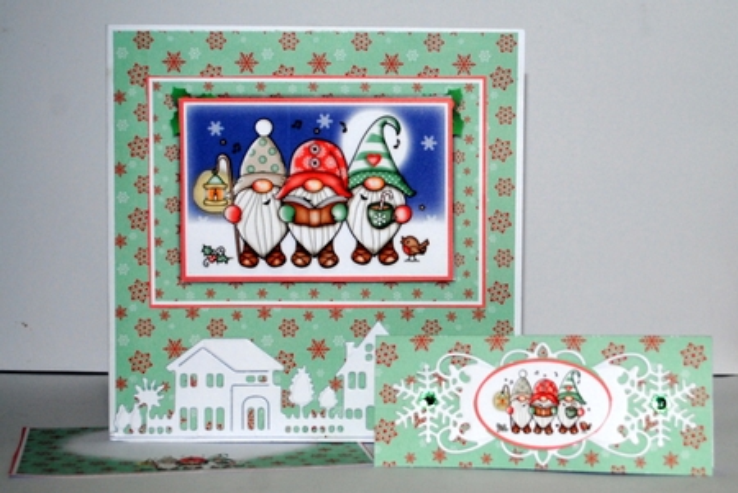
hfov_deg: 43.6
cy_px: 246
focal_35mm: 45
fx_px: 923
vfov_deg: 29.9
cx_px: 369
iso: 200
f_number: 4.5
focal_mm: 30
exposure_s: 1/60
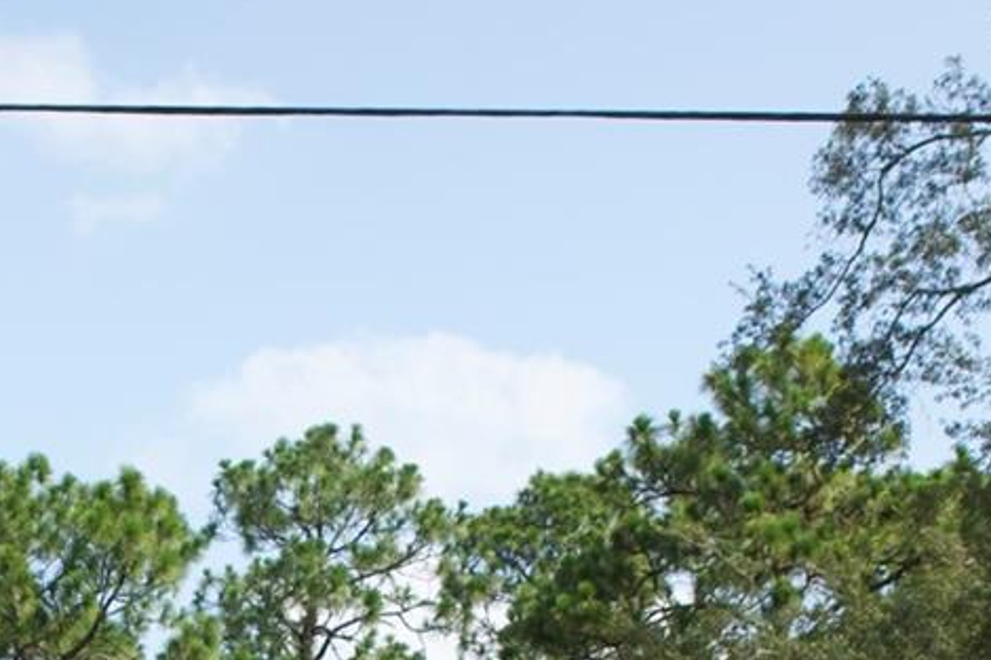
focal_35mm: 143
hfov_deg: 14.3
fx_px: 3935
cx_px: 158
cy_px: 991
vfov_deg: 9.3
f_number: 8
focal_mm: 28
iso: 400
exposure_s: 1/800
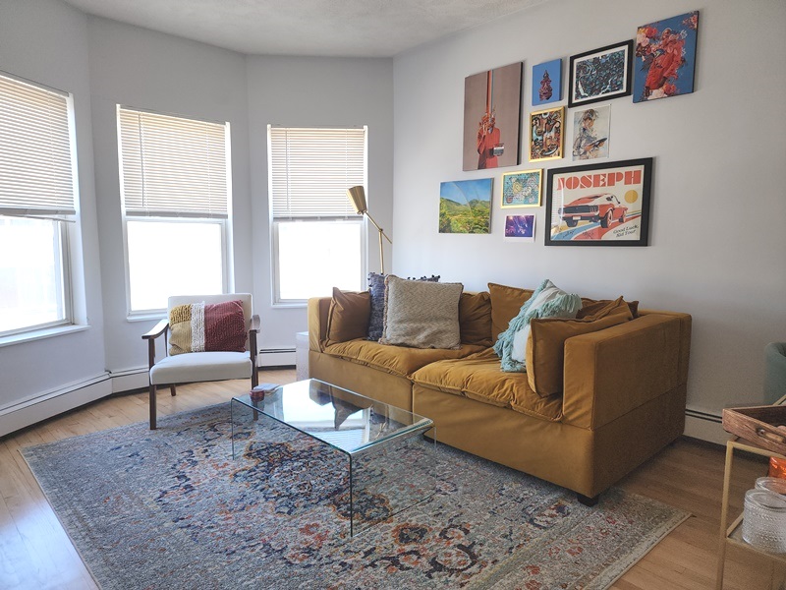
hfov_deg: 73.9
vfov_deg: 58.9
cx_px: 393
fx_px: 522
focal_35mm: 23
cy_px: 295
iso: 32
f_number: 1.8
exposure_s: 1/60
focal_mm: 6.4
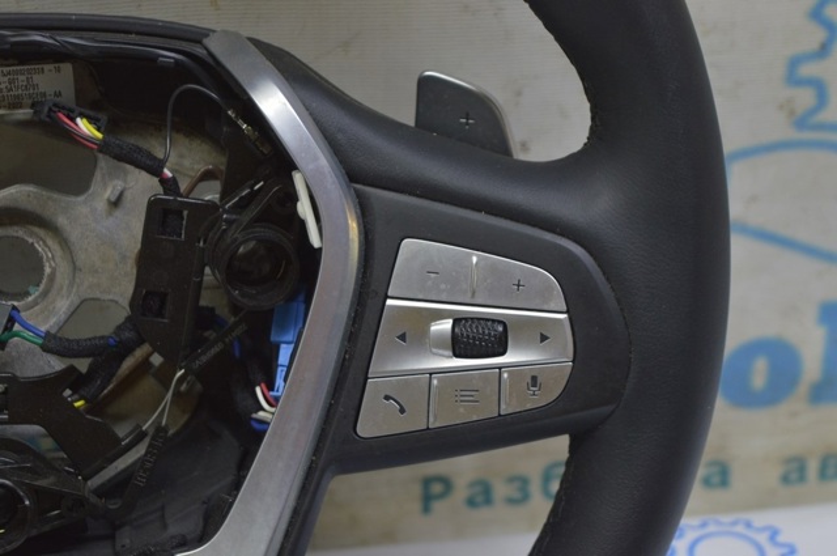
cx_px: 418
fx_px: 1916
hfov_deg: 24.6
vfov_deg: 16.5
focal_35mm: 82
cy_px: 278
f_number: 5.6
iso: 400
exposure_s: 1/20
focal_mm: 55
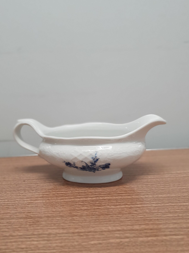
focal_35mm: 30
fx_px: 218
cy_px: 138
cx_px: 89
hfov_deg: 46.8
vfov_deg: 59.9
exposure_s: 1/100
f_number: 1.5
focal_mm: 4.32
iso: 125
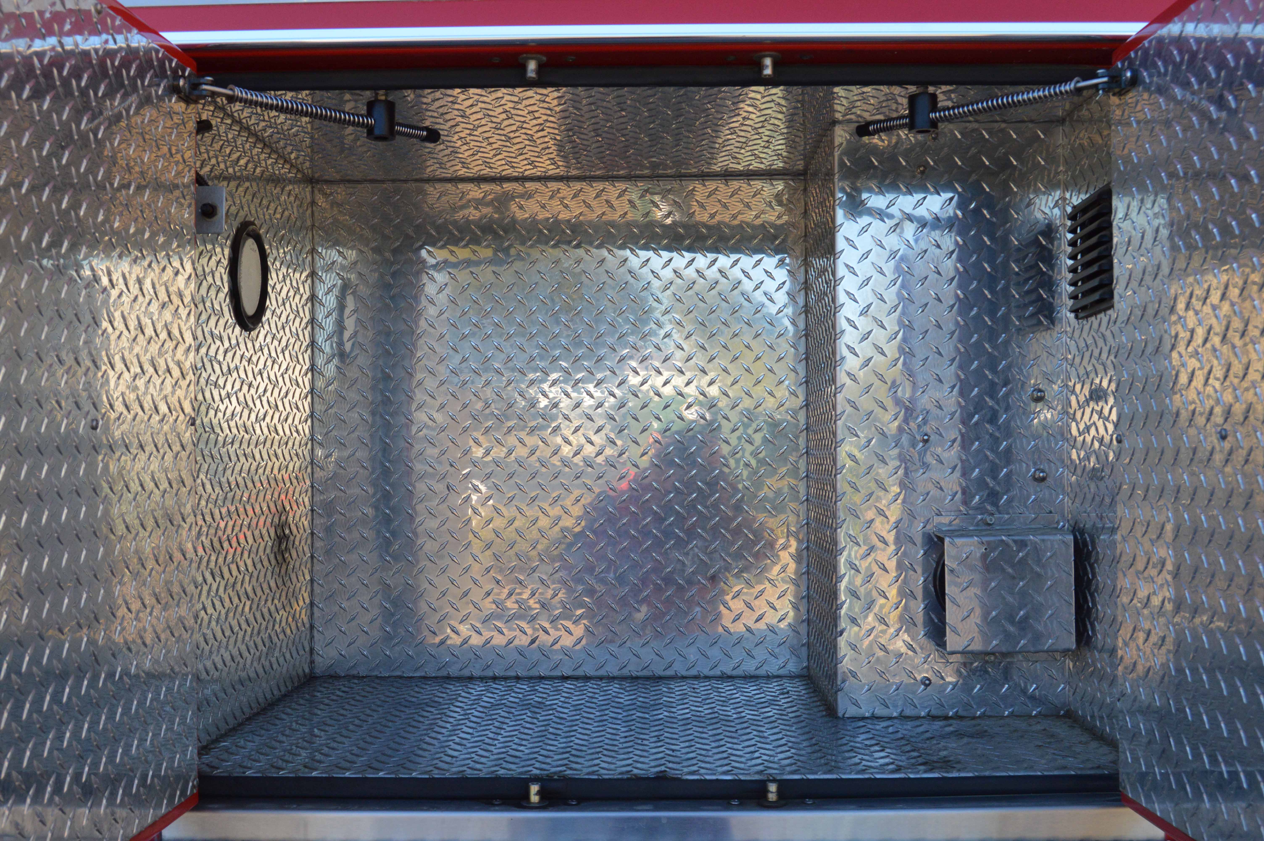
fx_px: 1368
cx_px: 632
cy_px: 420
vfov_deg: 34.1
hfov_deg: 49.6
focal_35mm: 39
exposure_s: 1/400
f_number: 10
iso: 800
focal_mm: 26
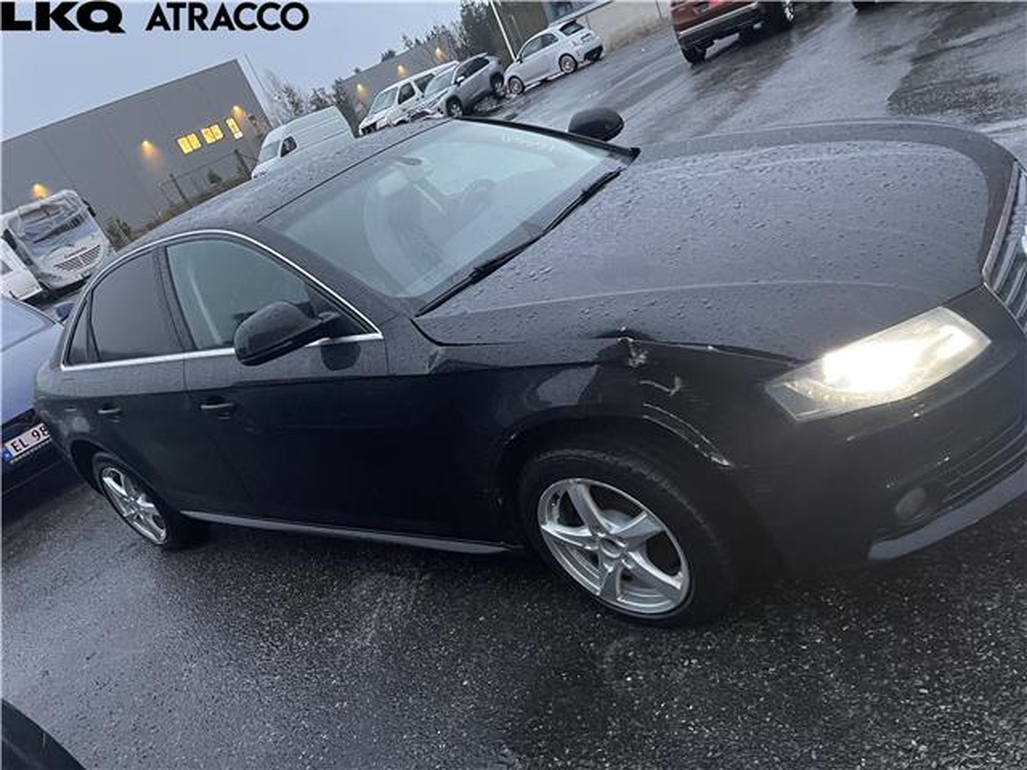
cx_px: 514
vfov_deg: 53.1
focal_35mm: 26
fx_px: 771
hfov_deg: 67.3
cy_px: 385
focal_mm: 4.2
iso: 800
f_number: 1.6
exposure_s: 1/28
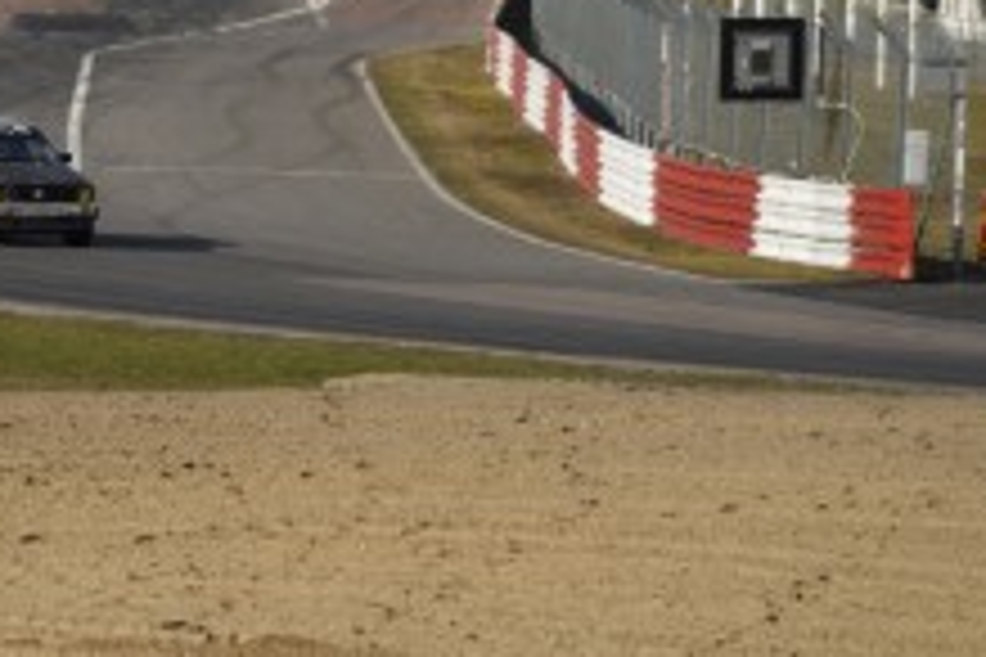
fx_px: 12516
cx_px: 14
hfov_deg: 4.5
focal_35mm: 457
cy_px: 182
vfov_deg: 3.0
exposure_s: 1/800
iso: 125
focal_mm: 200
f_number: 3.5
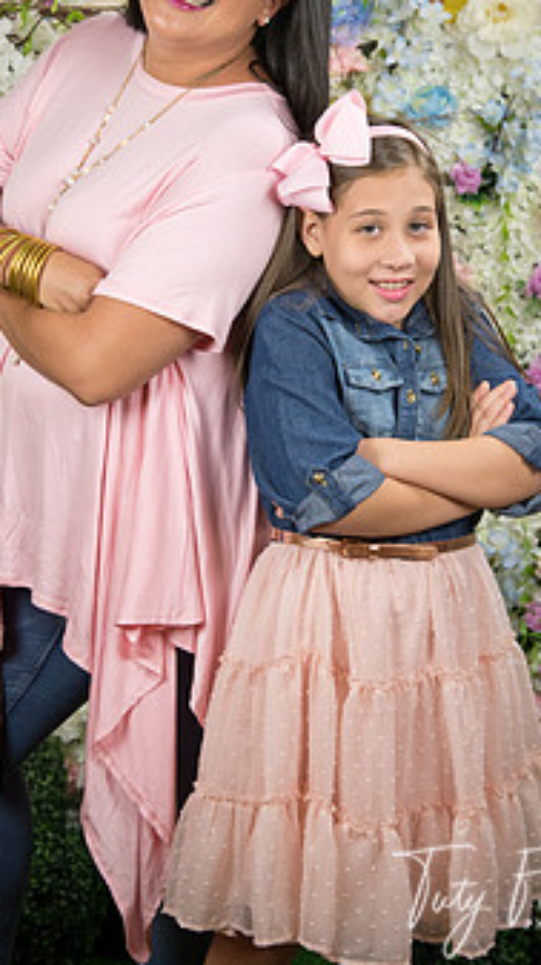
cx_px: 272
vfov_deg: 23.4
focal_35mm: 91
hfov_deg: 13.3
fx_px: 2326
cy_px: 346
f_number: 5
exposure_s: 1/125
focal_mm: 65
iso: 1250
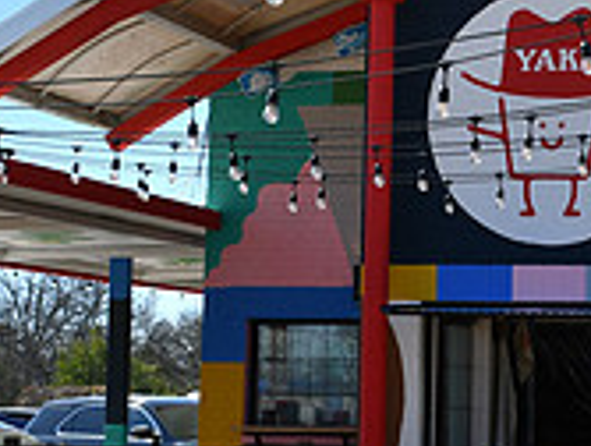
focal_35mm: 130
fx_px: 2224
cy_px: 108
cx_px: 577
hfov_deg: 14.9
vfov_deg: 11.4
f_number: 9
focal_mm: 26
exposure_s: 1/320
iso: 100
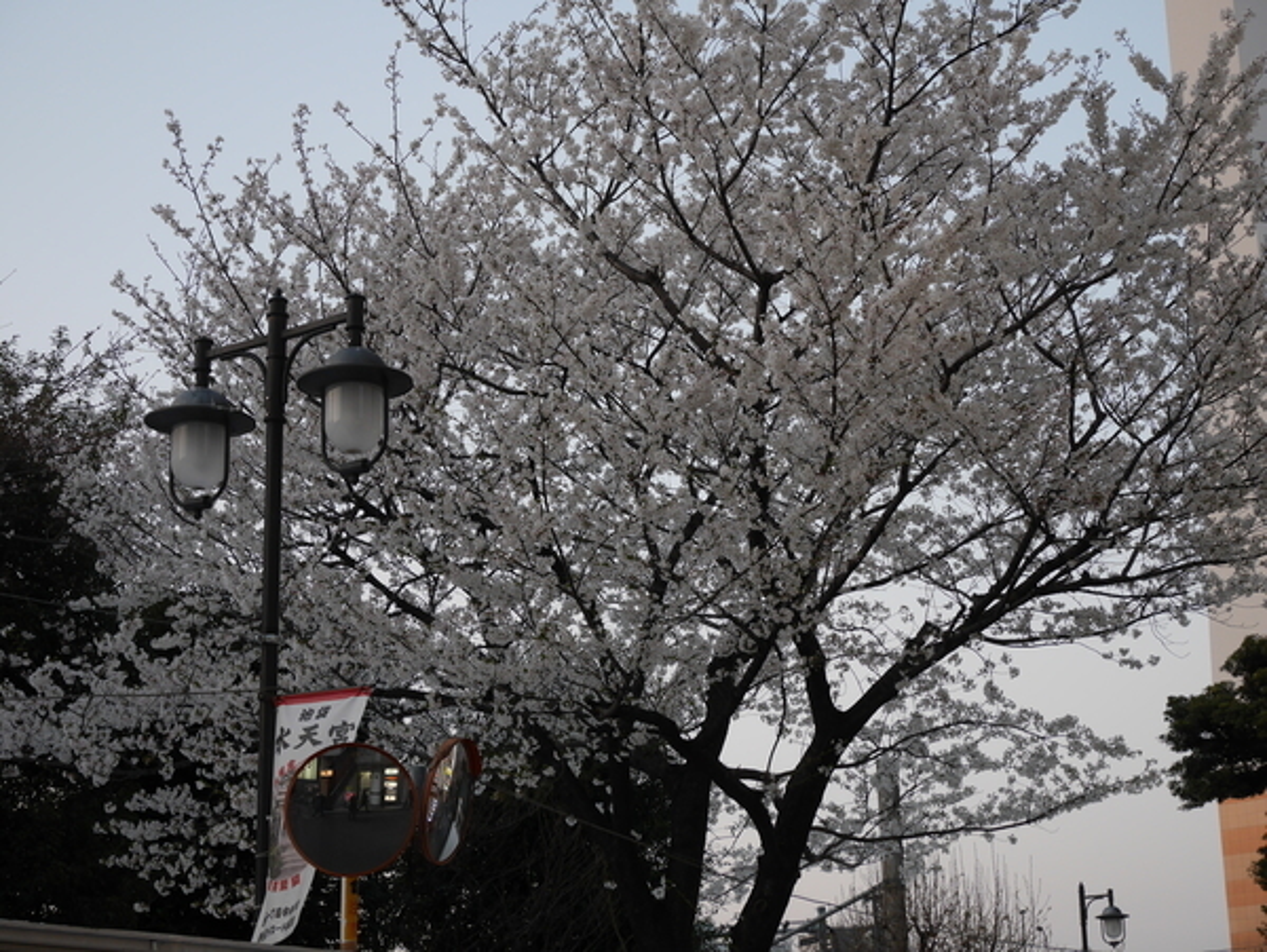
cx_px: 634
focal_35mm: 64
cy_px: 476
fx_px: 2344
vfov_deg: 23.0
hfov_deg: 30.2
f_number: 5.6
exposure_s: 1/80
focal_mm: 32
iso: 400
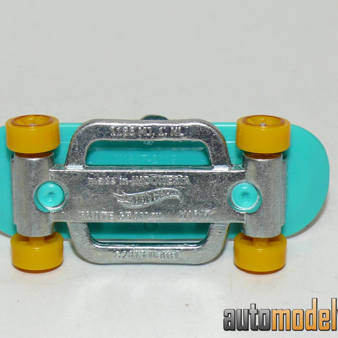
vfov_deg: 14.3
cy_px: 169
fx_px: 1348
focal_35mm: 122
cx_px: 155
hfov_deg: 14.3
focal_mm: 13.4
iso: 100
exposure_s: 1/30
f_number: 4
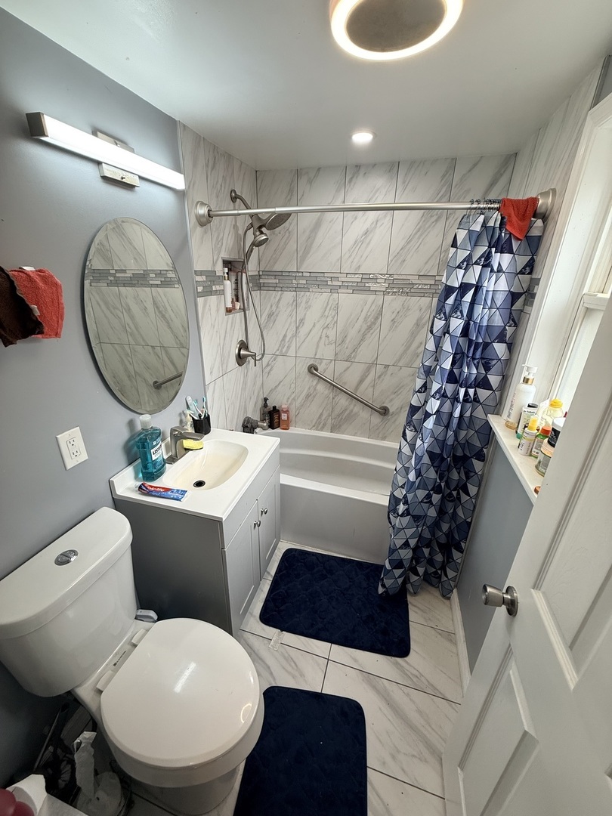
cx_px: 306
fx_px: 330
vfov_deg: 102.1
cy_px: 408
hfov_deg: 85.7
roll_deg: -2.2
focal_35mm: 14
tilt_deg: -22.9
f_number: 2.2
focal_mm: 2.22
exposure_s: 1/120
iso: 100
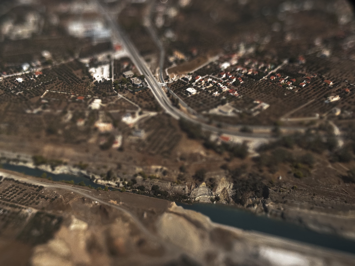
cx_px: 178
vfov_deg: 30.3
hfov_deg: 39.7
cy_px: 133
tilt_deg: -44.1
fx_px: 492
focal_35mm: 48
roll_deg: -3.7
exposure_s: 1/5848
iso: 64
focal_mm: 6.76
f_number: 1.78
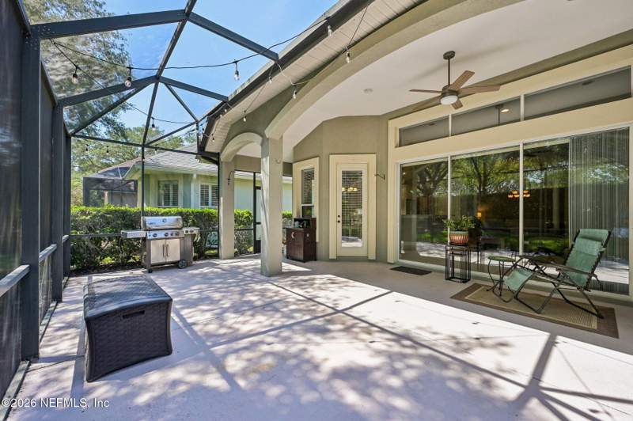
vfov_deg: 81.1
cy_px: 210
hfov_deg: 104.3
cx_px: 316
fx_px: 246
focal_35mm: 14
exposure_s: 1/60
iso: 100
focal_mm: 14
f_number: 8
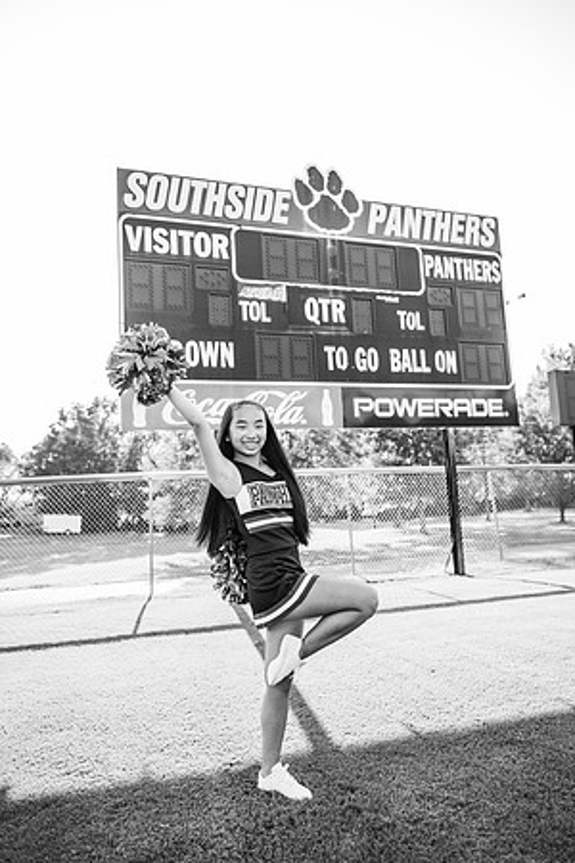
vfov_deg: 73.7
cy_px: 432
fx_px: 575
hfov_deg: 53.1
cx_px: 288
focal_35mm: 24
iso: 200
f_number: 2.8
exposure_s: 1/500
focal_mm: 24
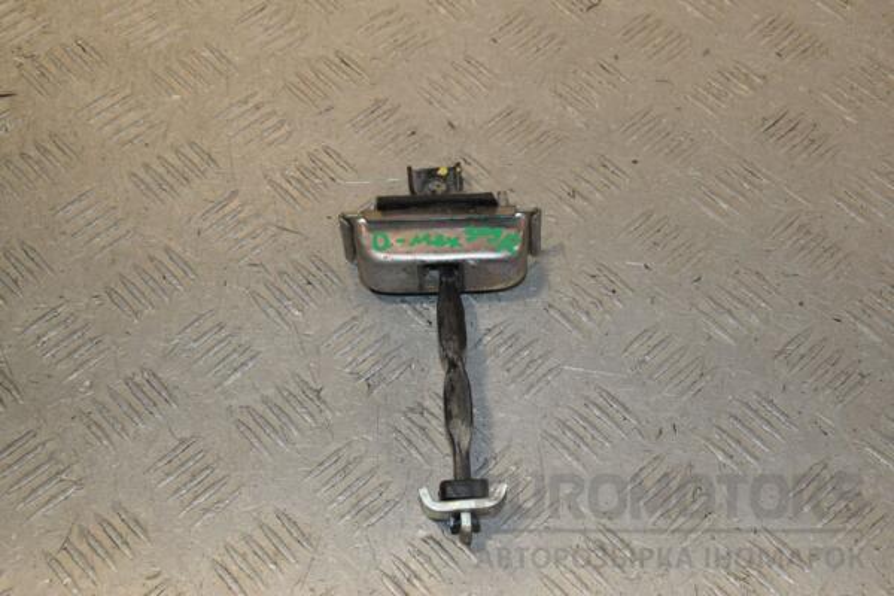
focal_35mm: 60
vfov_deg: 22.6
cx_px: 447
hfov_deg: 33.4
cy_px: 298
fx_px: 1490
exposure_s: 1/200
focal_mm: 40
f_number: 9
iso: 800
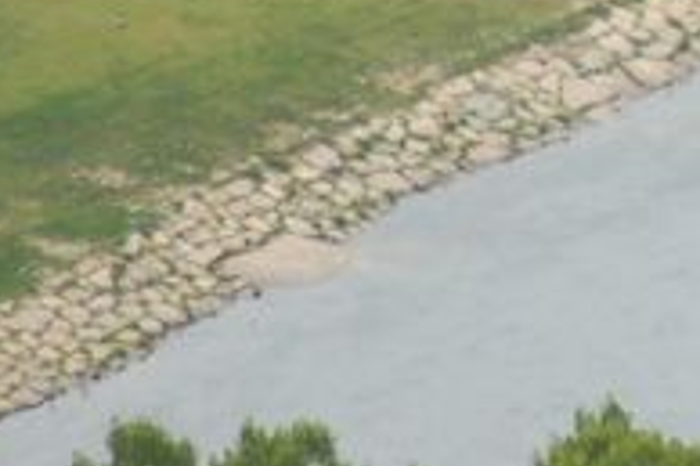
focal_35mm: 1660
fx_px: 32250
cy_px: -732
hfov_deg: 1.2
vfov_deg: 0.8
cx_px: 1689
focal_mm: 210
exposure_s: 1/500
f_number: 5.6
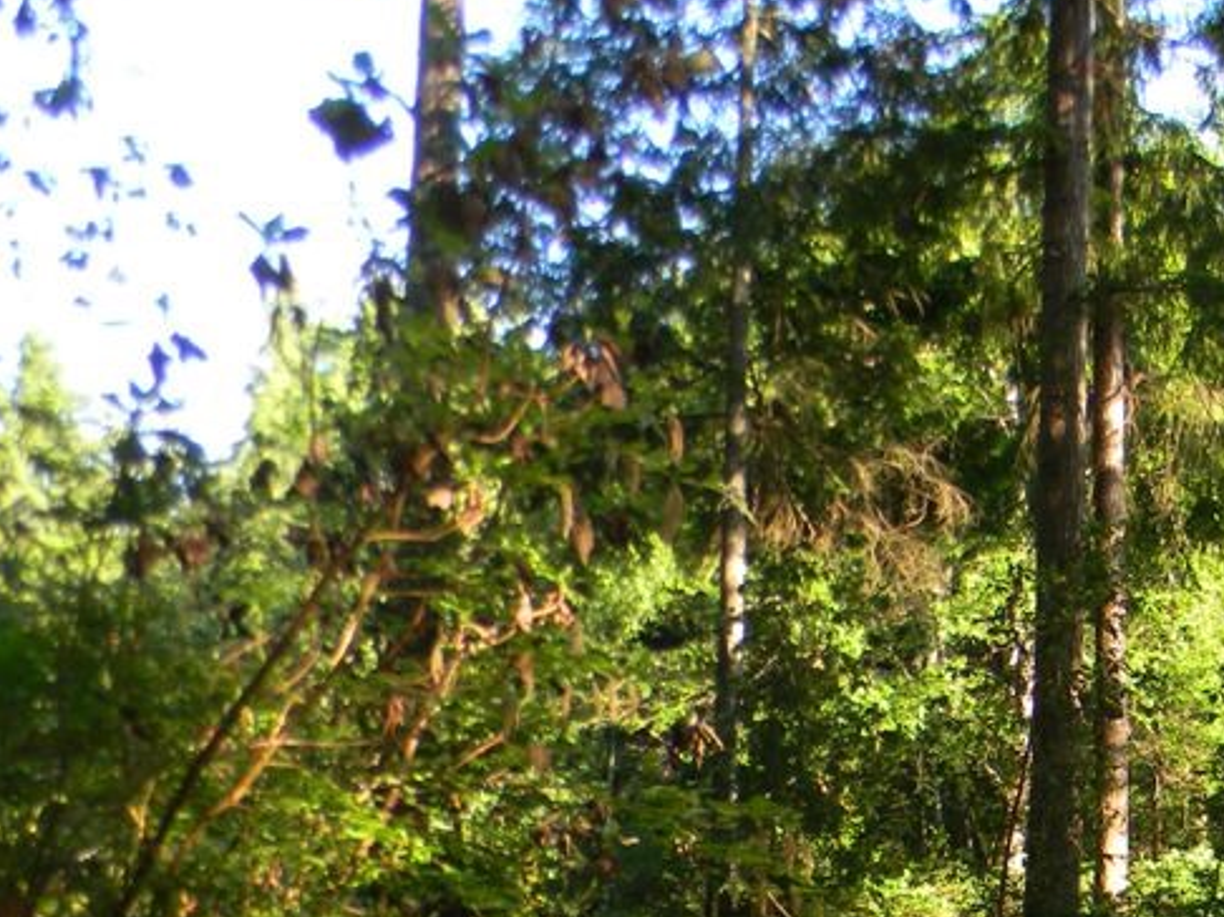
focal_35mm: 59
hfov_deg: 30.7
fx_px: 2085
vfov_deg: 23.9
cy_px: 887
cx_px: 1186
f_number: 3.5
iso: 90
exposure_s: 1/59.6
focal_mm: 5
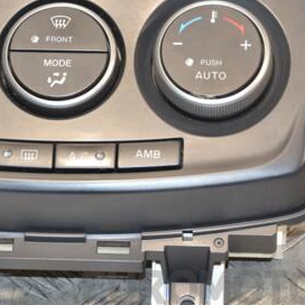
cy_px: 138
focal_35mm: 259
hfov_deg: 6.8
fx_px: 2582
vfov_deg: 6.8
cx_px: 62
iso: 800
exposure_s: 1/125
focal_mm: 92
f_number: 5.6
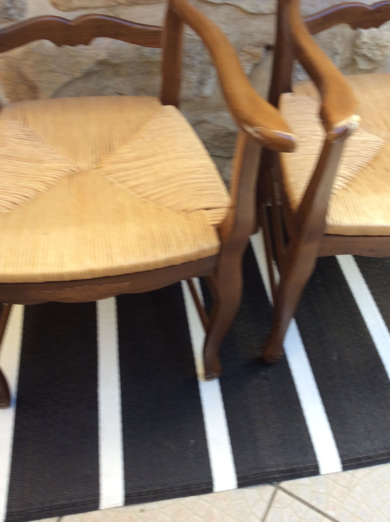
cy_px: 261
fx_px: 482
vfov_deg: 56.9
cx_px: 195
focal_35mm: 32
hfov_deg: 44.1
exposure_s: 1/100
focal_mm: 3.3
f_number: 2.4
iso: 32
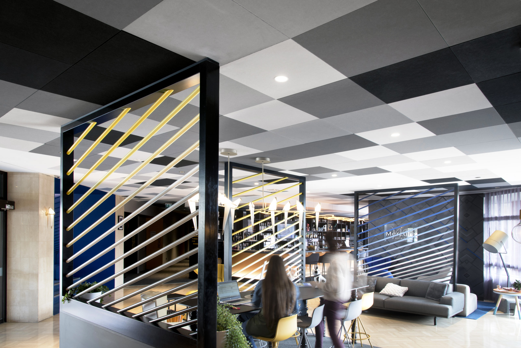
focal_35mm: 24
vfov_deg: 53.2
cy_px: 174
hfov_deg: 73.7
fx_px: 347
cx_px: 260
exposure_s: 1/4
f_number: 14
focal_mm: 24
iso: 250
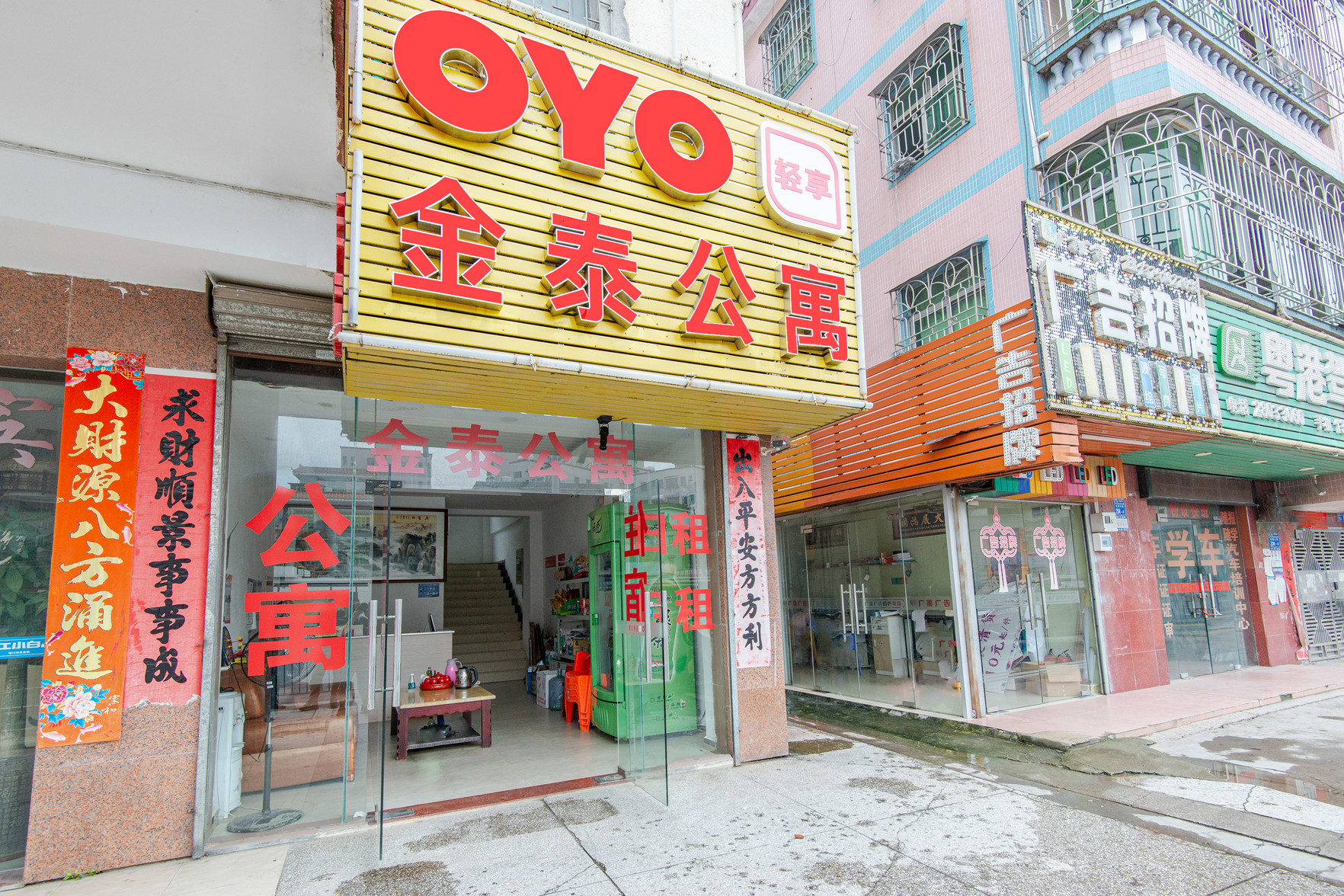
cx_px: 672
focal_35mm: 16
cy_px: 448
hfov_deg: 96.7
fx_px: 597
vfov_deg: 73.7
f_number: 8
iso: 400
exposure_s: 1/640
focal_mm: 16
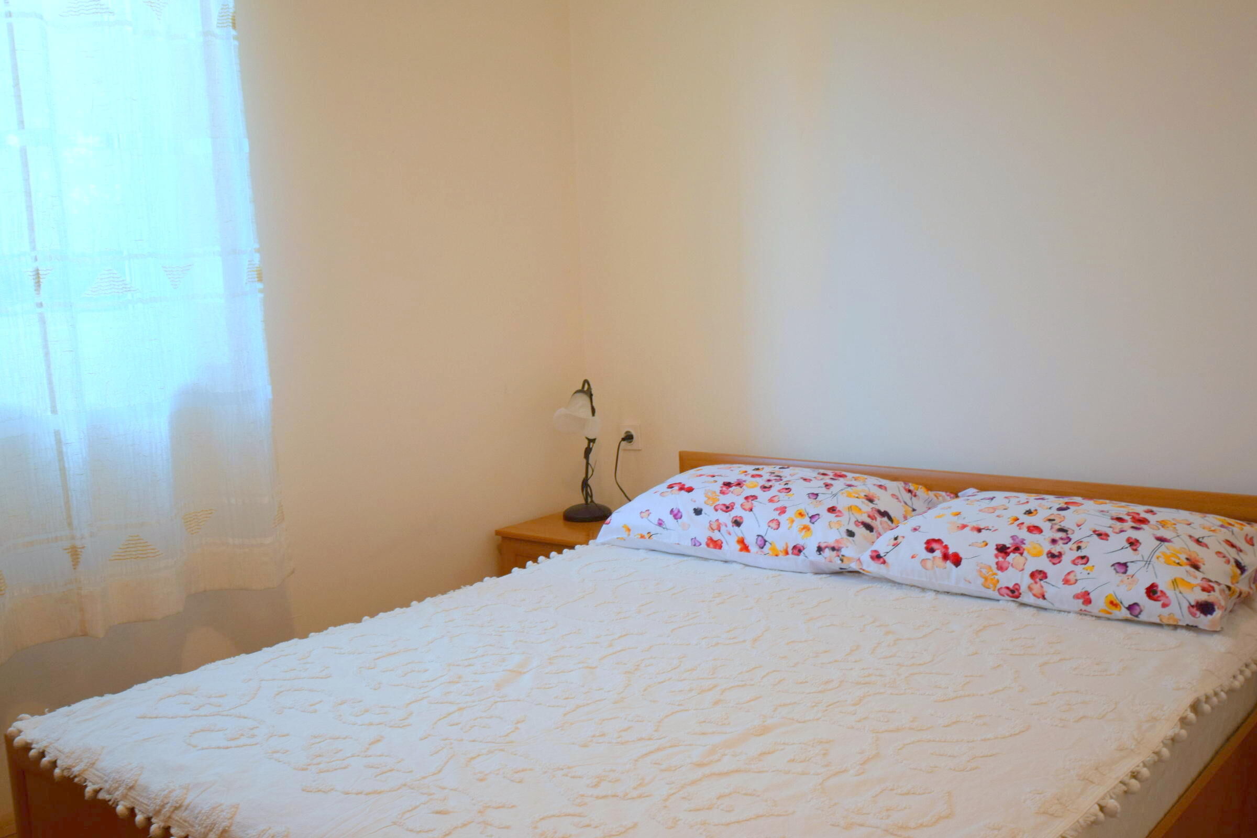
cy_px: 419
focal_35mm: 36
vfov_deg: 36.9
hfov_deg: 53.1
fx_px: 1257
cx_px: 628
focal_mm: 24
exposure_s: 1/60
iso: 720
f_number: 4.5
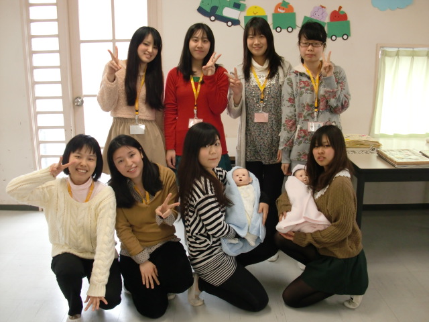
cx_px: 214
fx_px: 446
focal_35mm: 36
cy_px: 161
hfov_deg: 51.4
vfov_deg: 39.7
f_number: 2.8
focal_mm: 6.3
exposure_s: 1/60
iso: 200
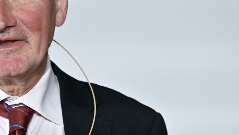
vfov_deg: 2.8
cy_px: 15
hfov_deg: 5.0
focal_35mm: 431
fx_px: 2731
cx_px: 38
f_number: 5.6
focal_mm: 240
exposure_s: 1/160
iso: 2000
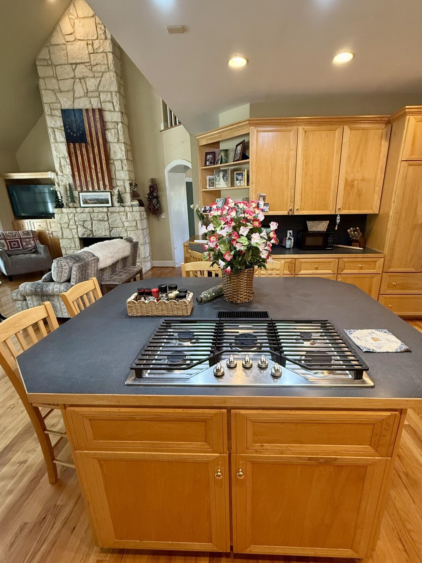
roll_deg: +0.6
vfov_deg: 91.0
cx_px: 230
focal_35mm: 17
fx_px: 276
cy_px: 291
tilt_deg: -17.9
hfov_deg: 74.6
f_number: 2.2
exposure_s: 1/120
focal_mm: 2.22
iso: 500
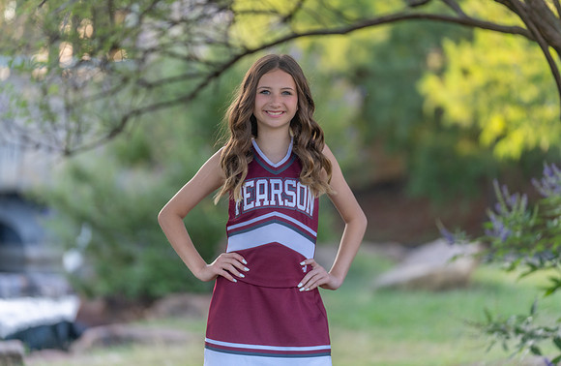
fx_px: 2390
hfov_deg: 13.4
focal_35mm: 154
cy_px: 187
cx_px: 280
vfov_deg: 8.7
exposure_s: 1/320
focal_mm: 151
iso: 320
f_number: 2.8
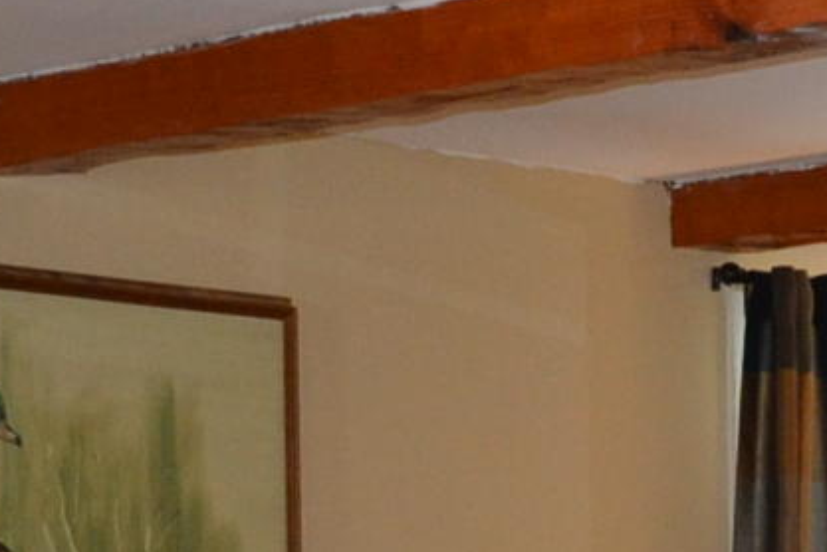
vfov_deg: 6.8
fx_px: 4571
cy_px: 784
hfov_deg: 9.3
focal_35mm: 199
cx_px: 1969
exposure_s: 1/60
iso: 800
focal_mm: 24
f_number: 4
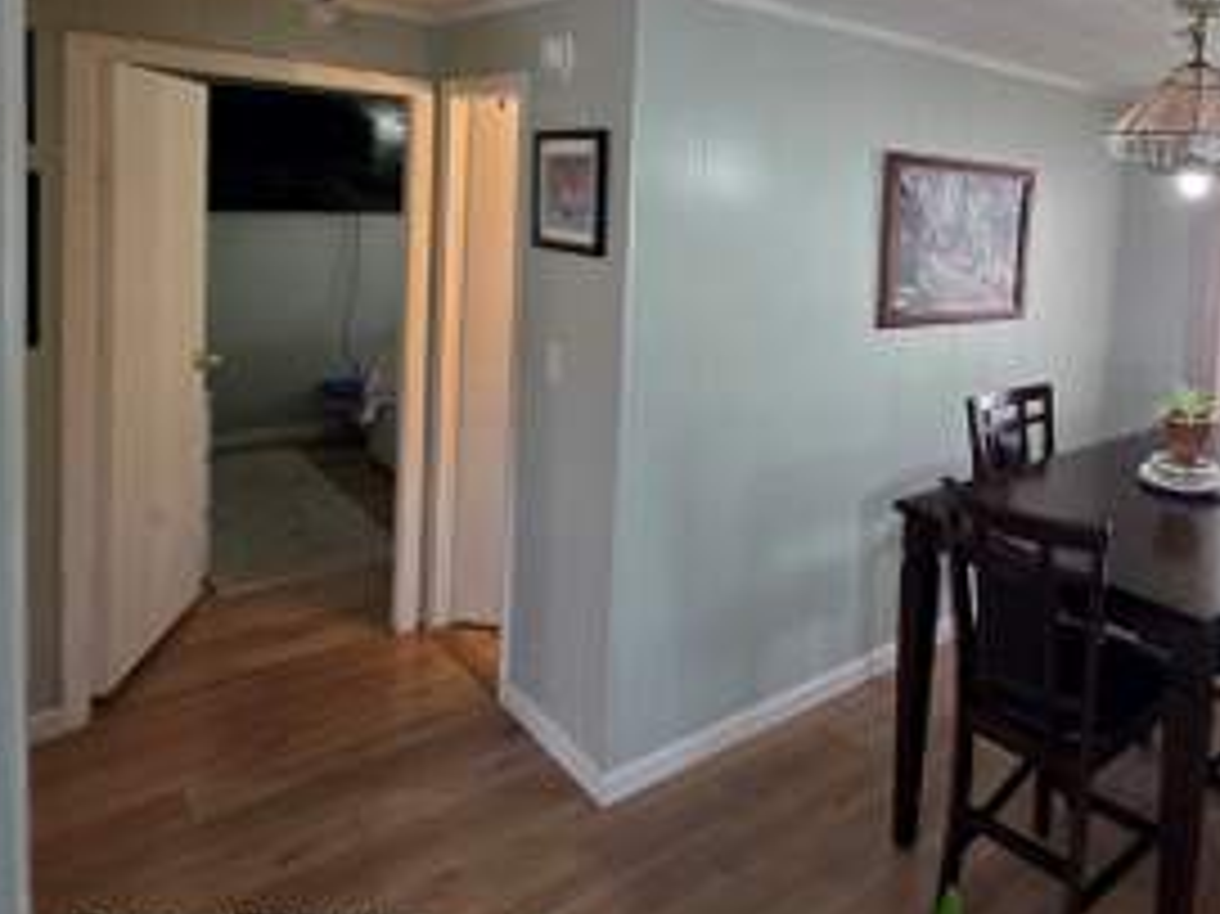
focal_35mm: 23
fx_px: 810
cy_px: 266
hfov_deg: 64.4
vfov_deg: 56.8
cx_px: 1044
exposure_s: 1/120
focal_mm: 2.2
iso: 250
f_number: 1.9
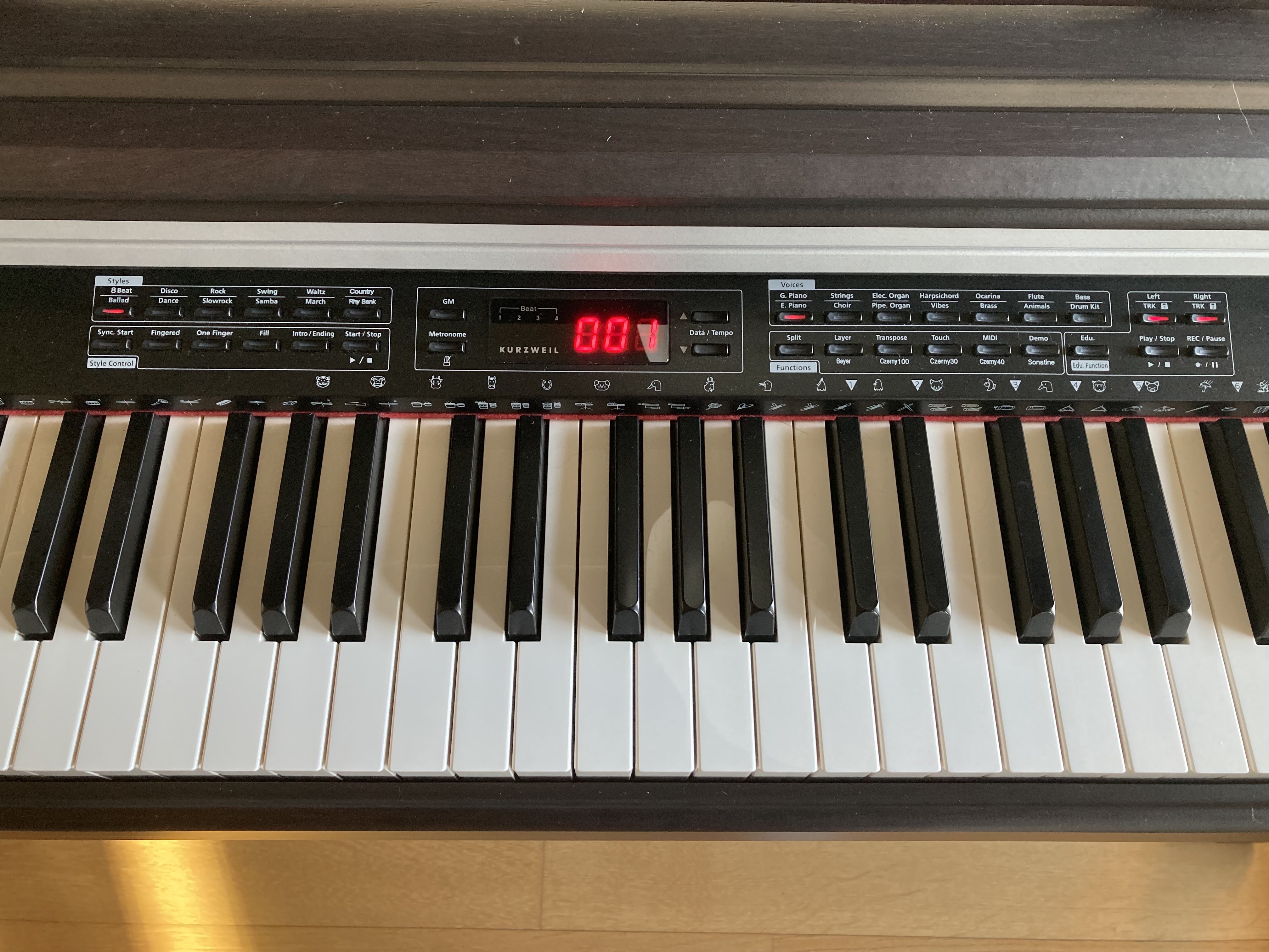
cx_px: 634
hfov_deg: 63.4
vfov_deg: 49.7
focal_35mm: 28
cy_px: 476
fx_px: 1026
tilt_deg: -67.6
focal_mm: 3.99
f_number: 1.8
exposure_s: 1/49
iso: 160
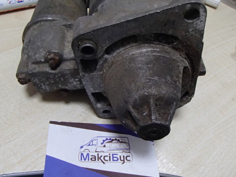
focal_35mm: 37
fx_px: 252
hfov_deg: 50.2
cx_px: 118
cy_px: 88
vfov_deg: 38.6
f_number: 4.7
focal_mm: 6.64
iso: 800
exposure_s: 1/40
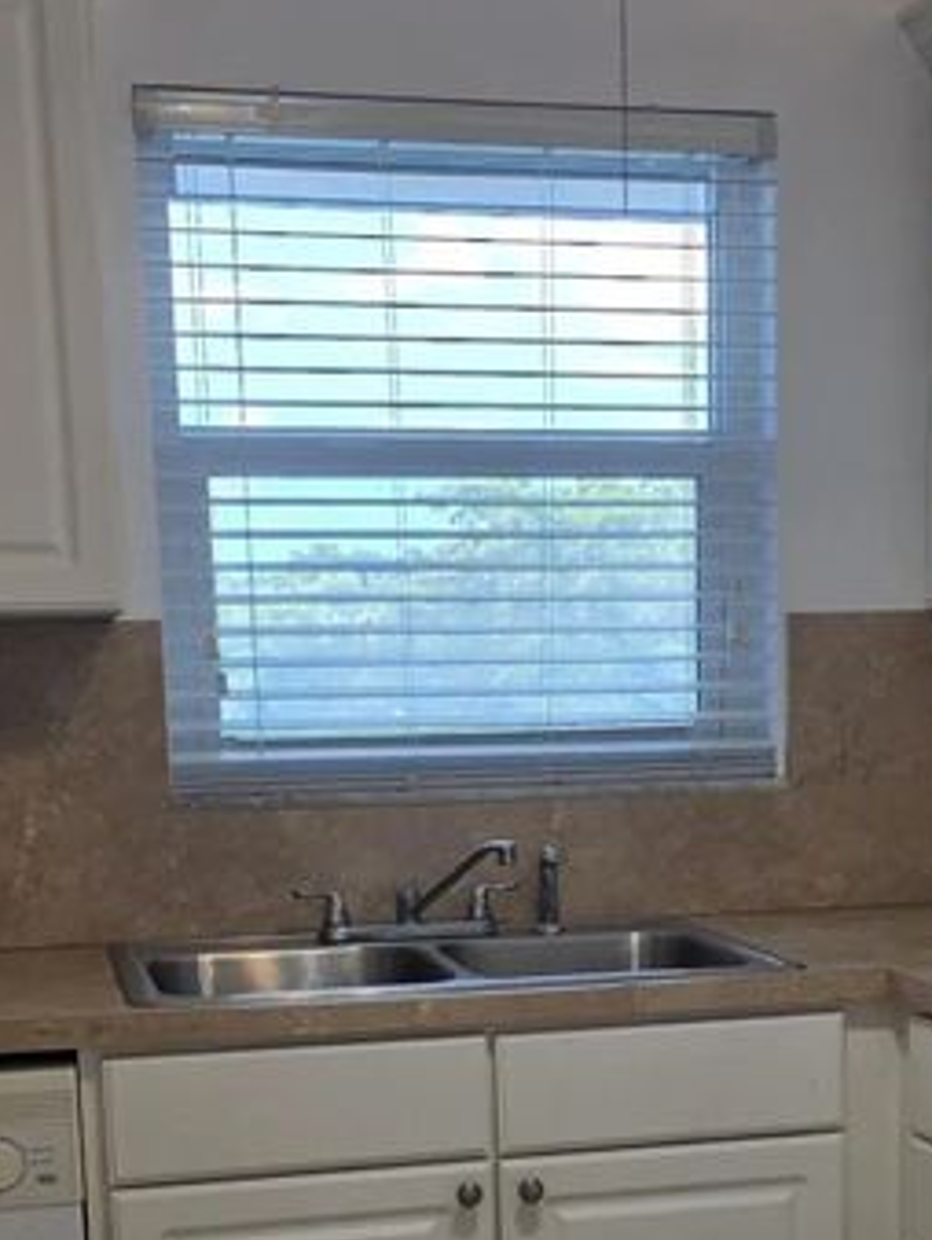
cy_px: 1058
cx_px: 572
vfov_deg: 32.0
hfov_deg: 25.2
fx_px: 2079
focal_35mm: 58
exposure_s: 1/120
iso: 32
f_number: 1.7
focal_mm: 6.3
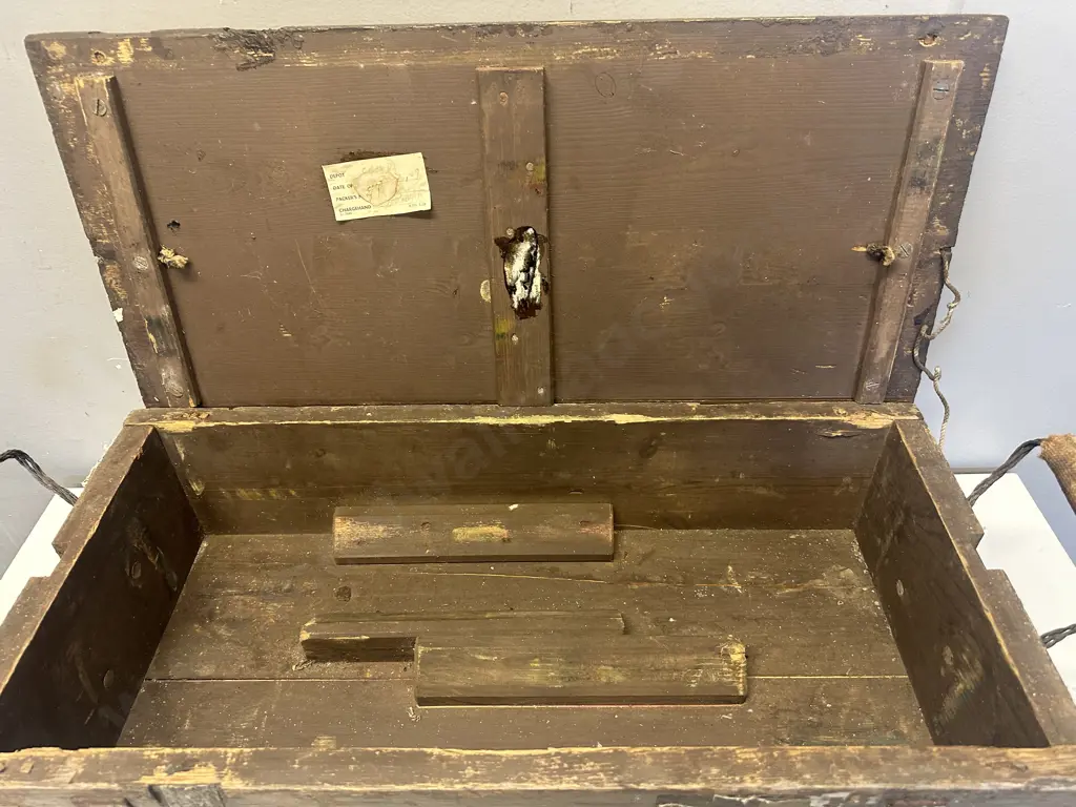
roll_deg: +1.9
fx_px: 746
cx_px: 538
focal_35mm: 24
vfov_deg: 56.8
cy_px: 404
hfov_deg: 71.6
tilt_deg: -40.8
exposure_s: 1/50
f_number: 1.78
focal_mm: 6.86
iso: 200
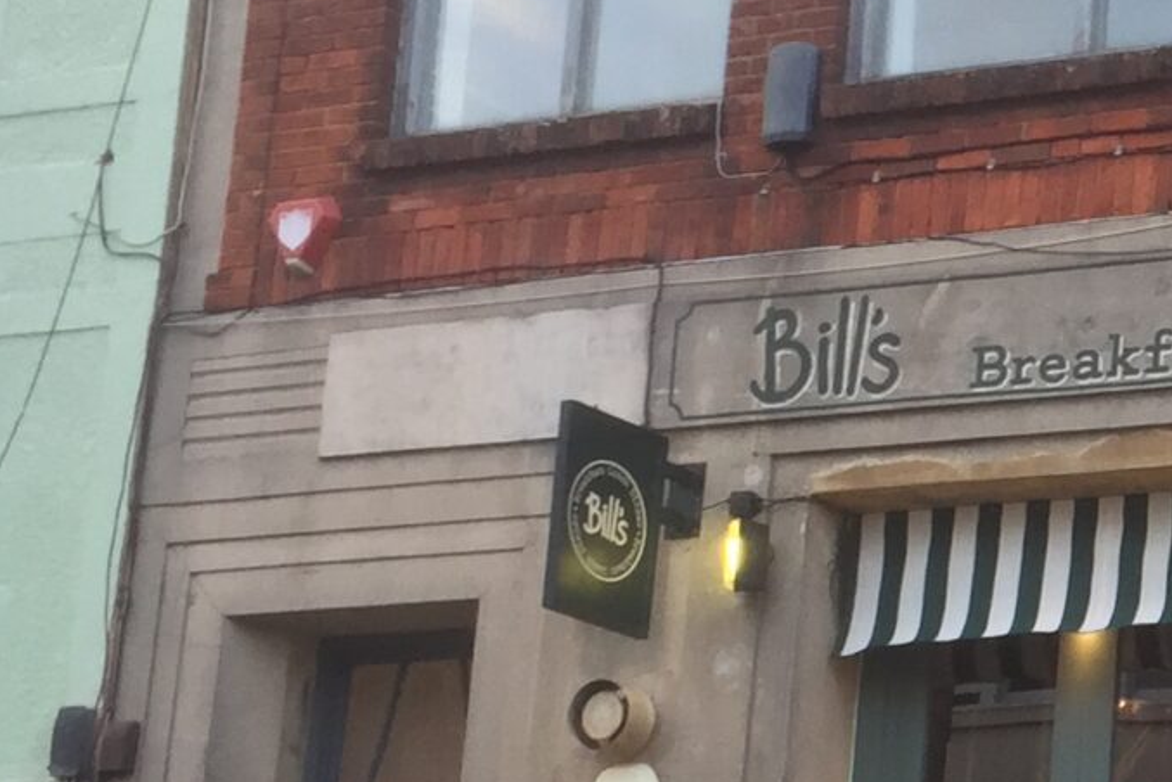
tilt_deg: +11.1
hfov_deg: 16.6
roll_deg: -3.7
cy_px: 720
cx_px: 1645
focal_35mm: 114
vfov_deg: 11.9
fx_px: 3713
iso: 40
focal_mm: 4.15
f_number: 2.2
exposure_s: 1/100
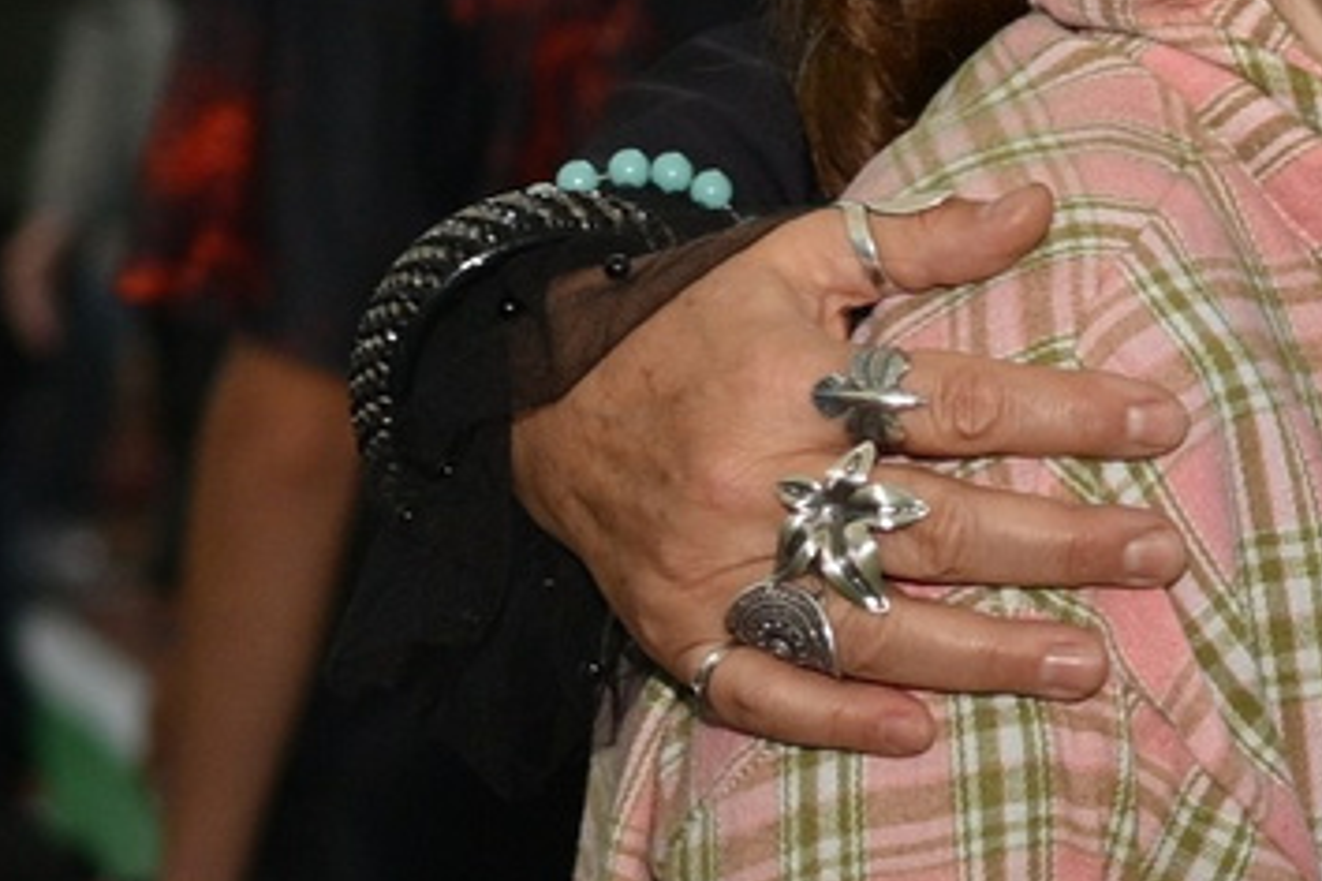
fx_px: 9290
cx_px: 1811
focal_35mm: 253
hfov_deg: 8.0
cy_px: 618
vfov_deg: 5.4
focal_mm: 35
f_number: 2.2
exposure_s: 1/320
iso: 200
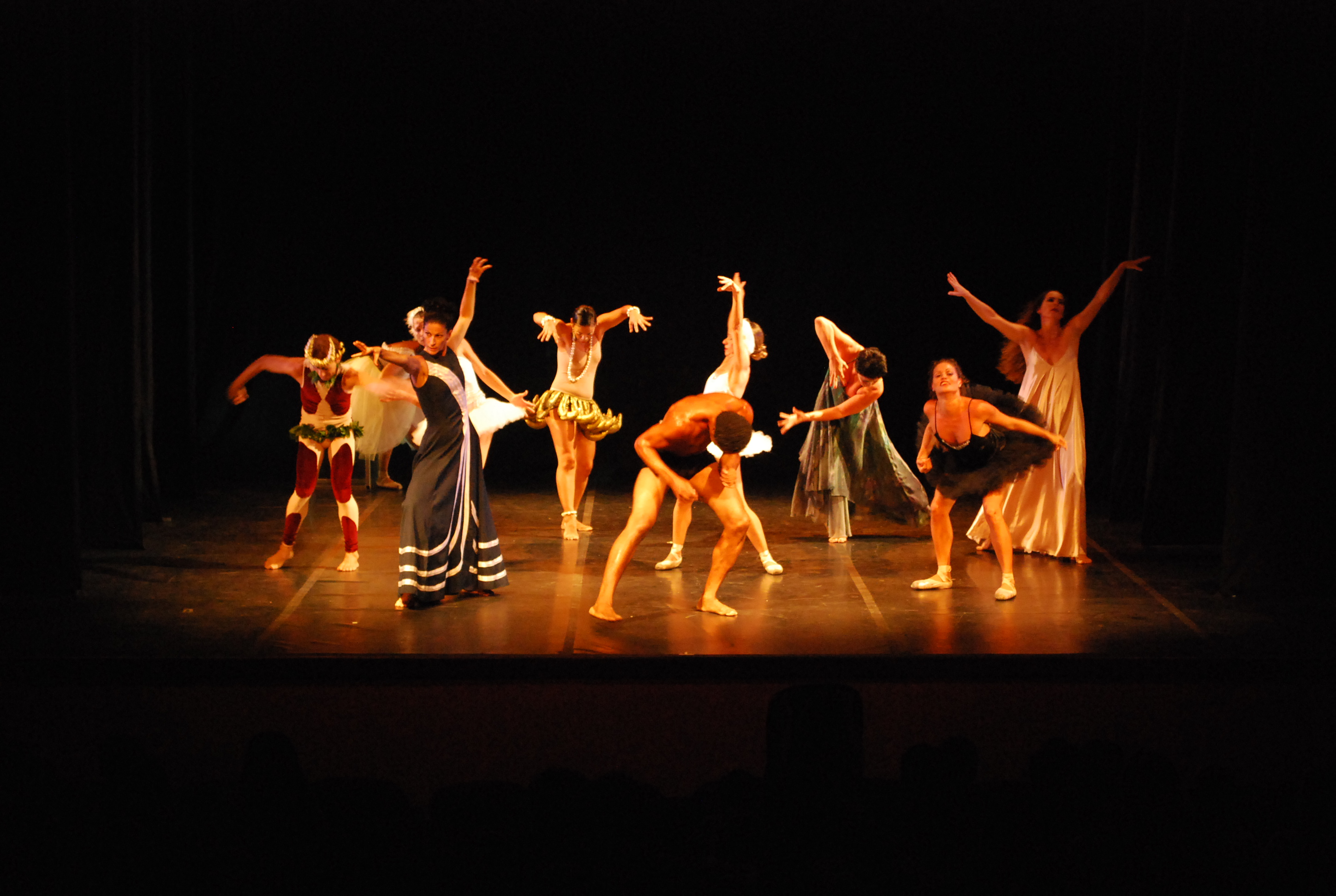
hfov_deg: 24.6
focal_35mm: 82
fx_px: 3068
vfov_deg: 16.6
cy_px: 448
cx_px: 668
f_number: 5.6
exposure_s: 1/60
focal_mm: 55
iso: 1600
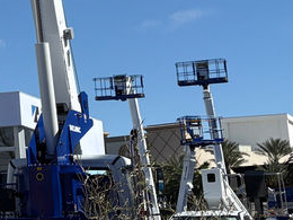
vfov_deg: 11.4
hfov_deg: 14.2
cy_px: -34
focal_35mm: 128
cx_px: -169
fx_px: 1083
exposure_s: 1/4950
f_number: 1.6
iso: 50
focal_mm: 5.96
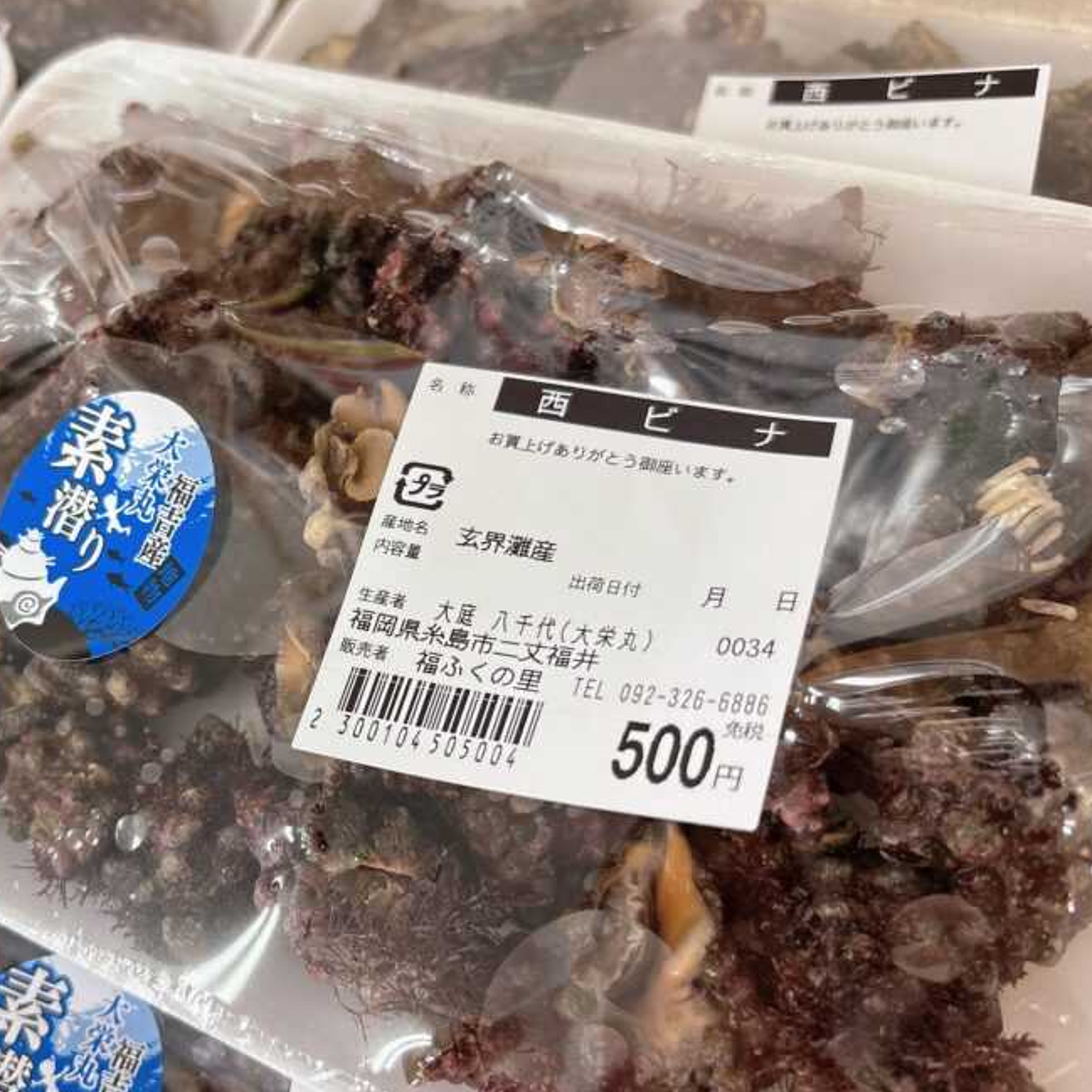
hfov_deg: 47.0
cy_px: 597
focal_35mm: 34
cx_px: 301
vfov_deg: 48.4
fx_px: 1213
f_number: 1.6
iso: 100
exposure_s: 1/60
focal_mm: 5.96
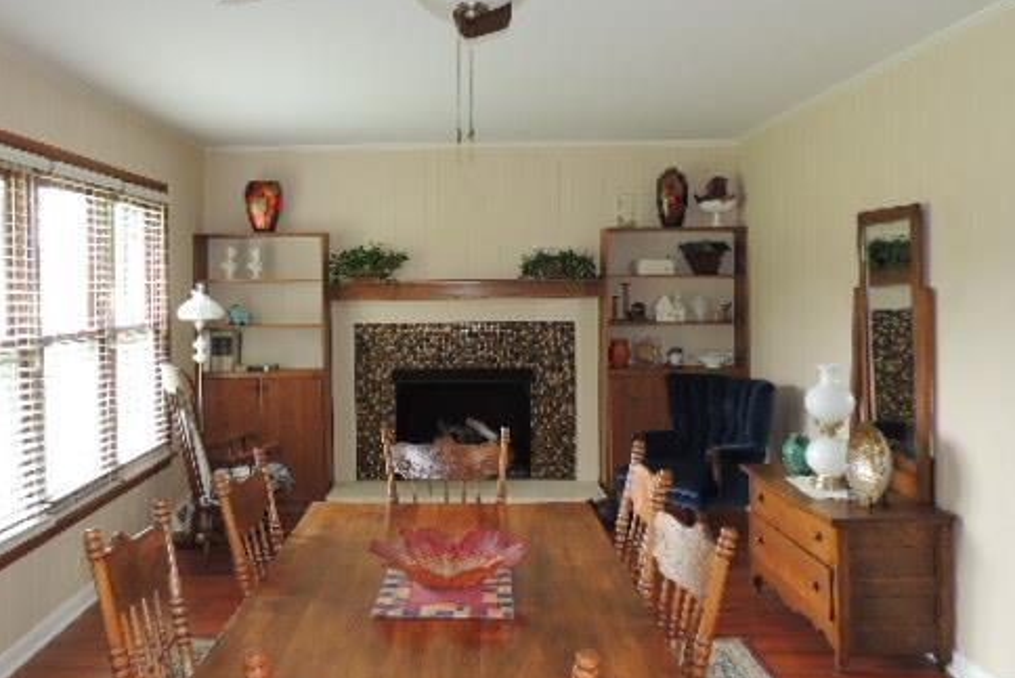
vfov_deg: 39.9
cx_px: 430
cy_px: 296
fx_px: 931
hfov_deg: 57.0
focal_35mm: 33
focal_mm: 4.3
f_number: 3
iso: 180
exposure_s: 1/40
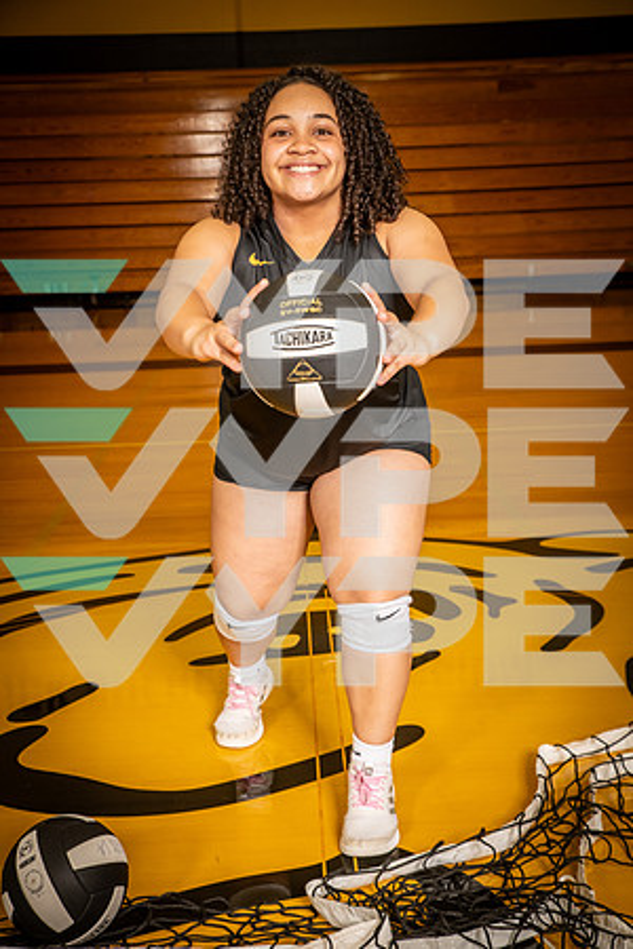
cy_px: 474
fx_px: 1451
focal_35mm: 55
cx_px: 316
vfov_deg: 36.2
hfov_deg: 24.6
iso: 800
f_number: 7.1
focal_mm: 55
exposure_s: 1/320
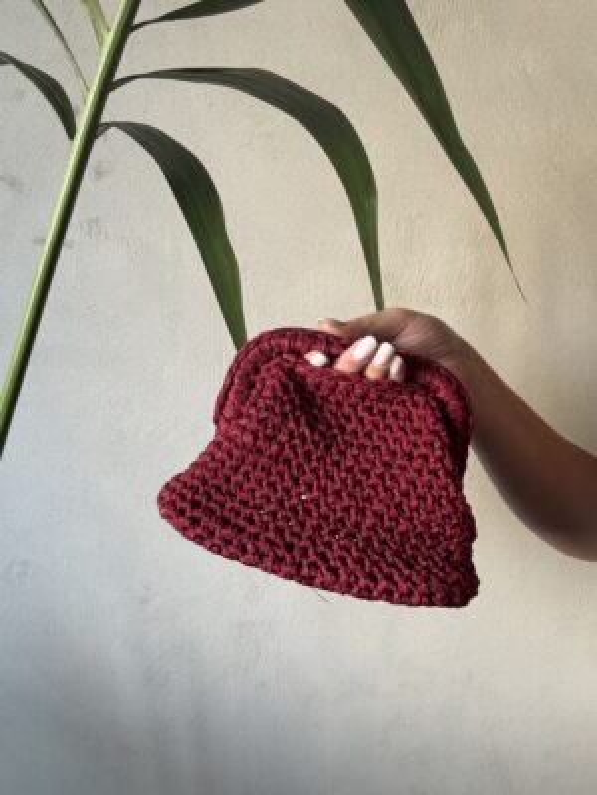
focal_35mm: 30
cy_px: 398
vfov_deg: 60.0
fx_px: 690
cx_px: 298
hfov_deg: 46.8
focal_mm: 2.69
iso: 125
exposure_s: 1/60
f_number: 1.9
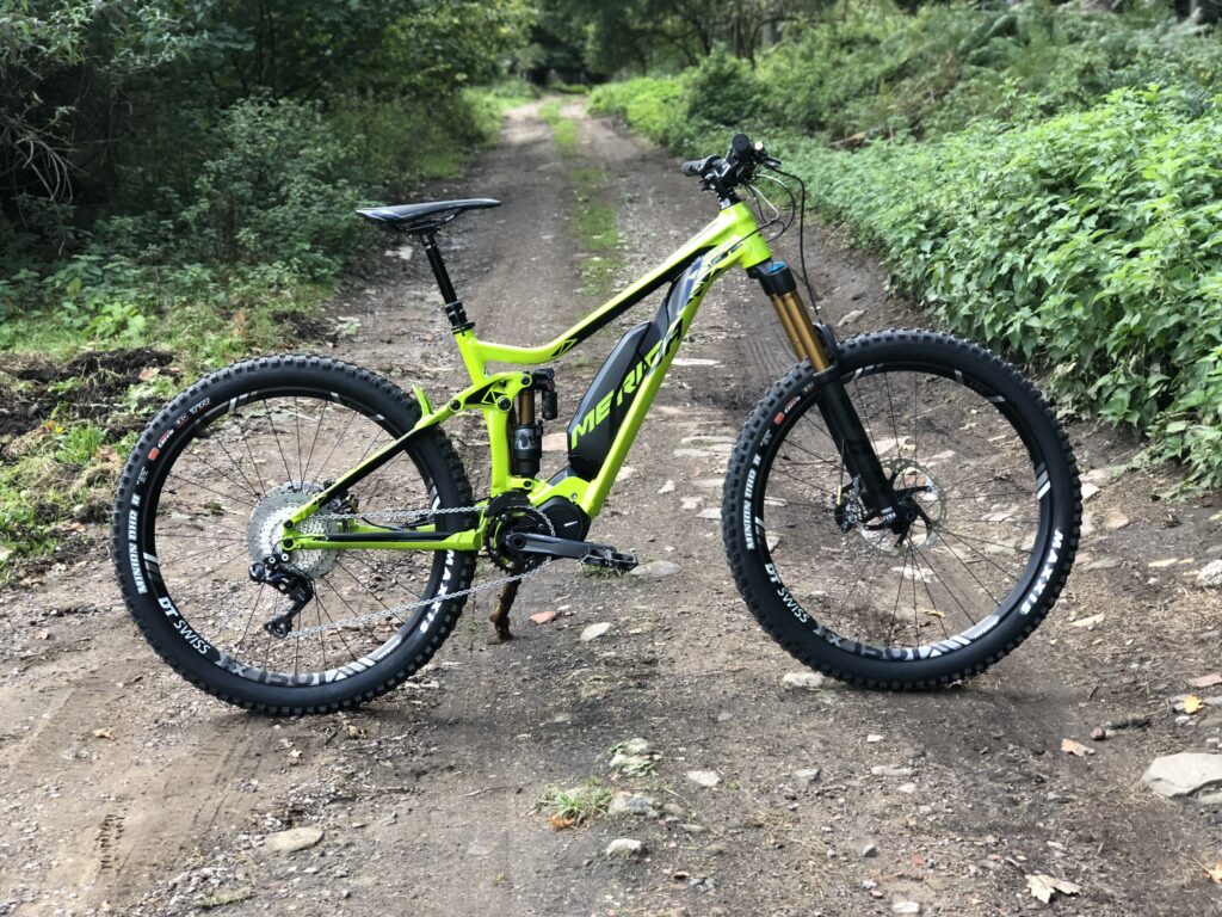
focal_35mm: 57
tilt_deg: -7.7
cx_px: 611
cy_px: 458
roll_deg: -2.1
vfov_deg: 25.7
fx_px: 2012
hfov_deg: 33.8
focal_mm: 6.6
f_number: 2.8
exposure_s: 1/60
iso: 50
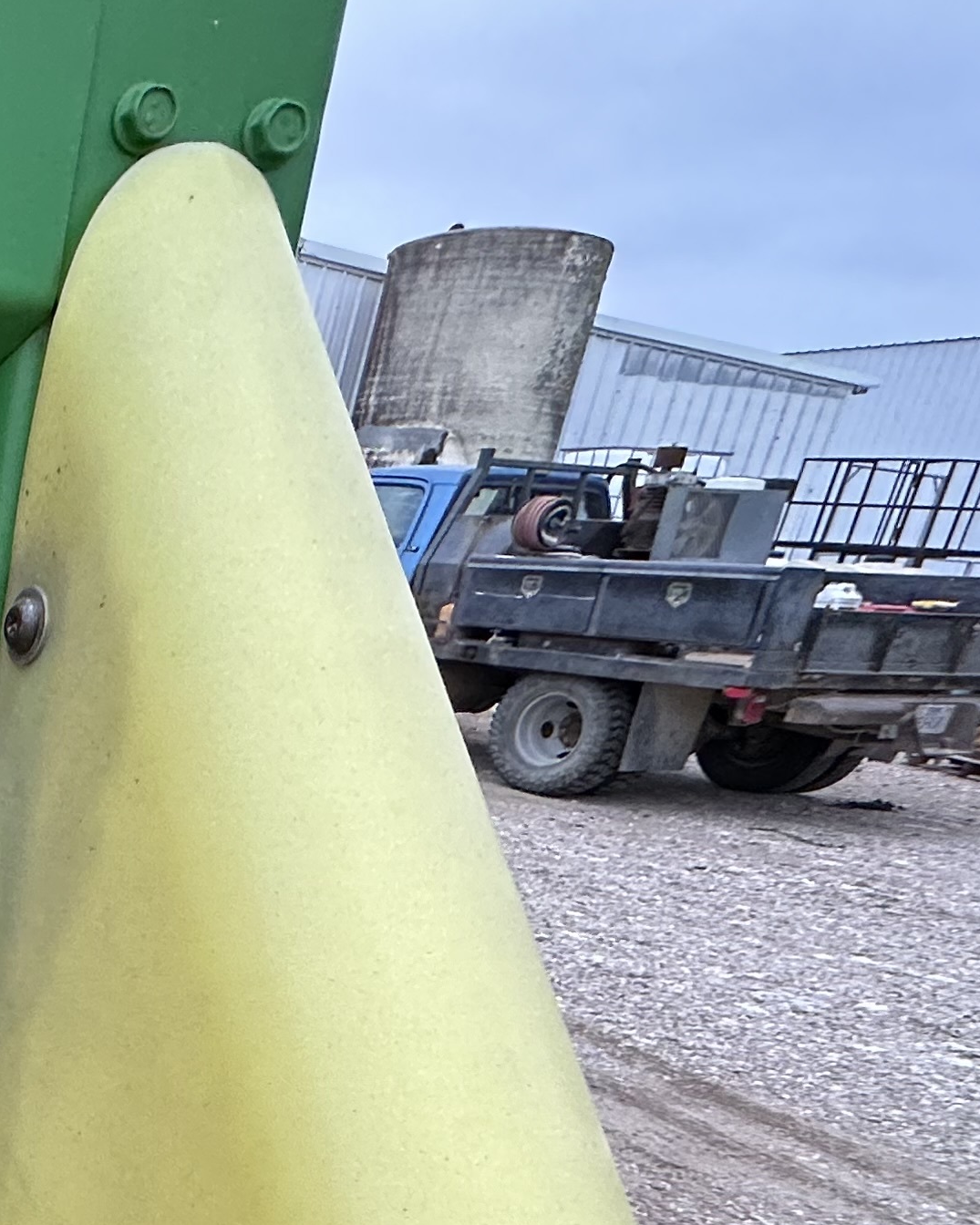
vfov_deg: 41.5
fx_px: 1487
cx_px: -484
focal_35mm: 41
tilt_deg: -26.6
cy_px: 1083
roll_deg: -0.1
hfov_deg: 26.5
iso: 40
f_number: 2.2
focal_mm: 2.22
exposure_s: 1/153
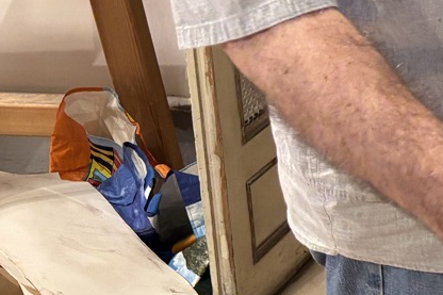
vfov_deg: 12.6
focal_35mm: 104
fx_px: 1279
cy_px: -135
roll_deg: +0.0
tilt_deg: -12.8
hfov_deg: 16.1
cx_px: 830
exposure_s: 1/50
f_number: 1.6
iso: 200
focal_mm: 5.96
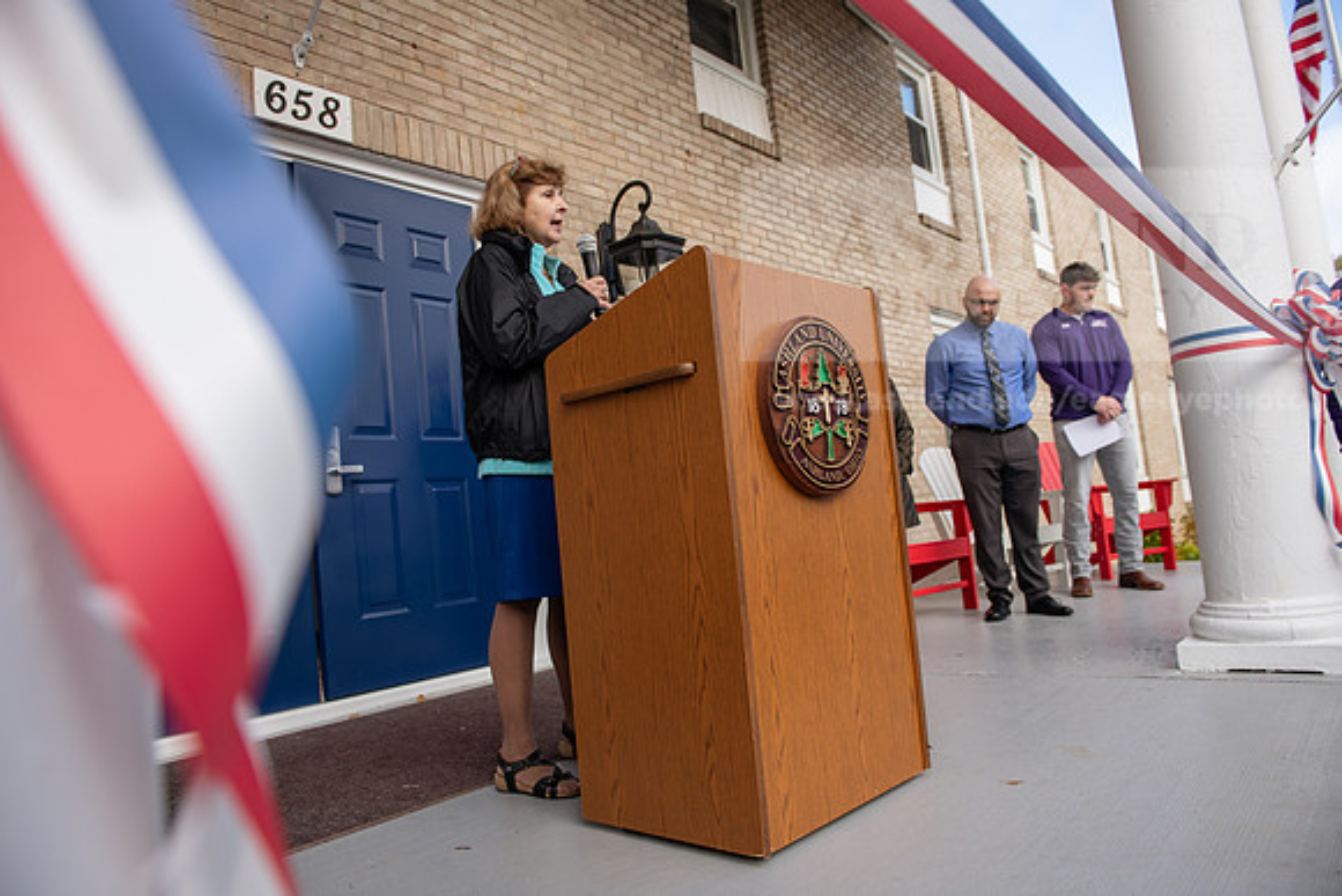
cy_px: 448
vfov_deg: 53.2
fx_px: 895
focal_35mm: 24
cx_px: 671
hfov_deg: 73.7
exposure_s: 1/320
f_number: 3.5
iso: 160
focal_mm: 24
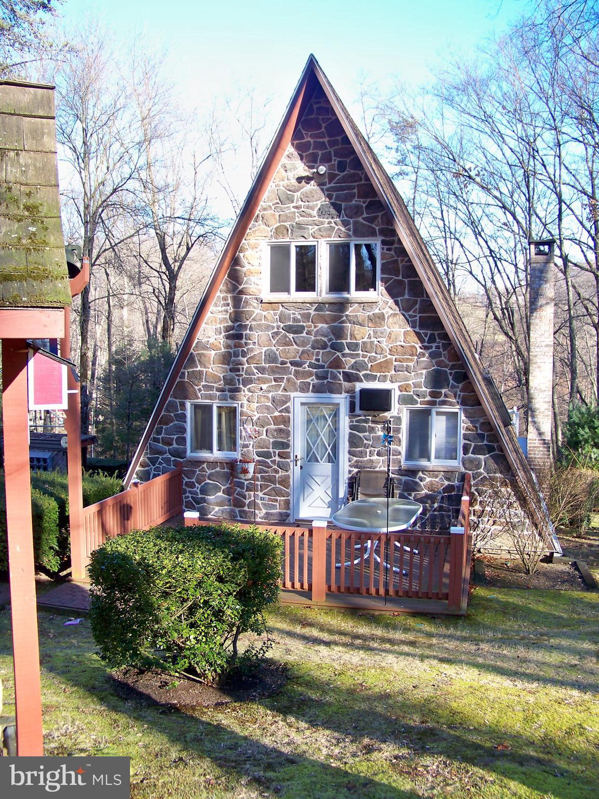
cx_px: 300
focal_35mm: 33
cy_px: 400
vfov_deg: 55.4
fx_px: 761
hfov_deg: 42.9
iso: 64
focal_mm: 5.85
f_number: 2.8
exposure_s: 1/125
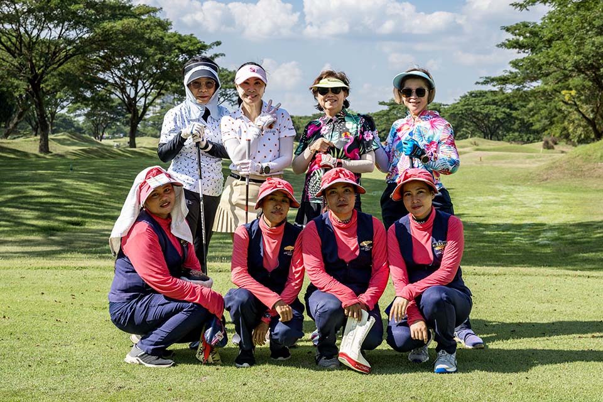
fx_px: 854
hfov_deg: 38.9
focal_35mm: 51
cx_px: 302
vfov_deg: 26.5
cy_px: 201
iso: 180
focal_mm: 51
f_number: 7.1
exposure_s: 1/640
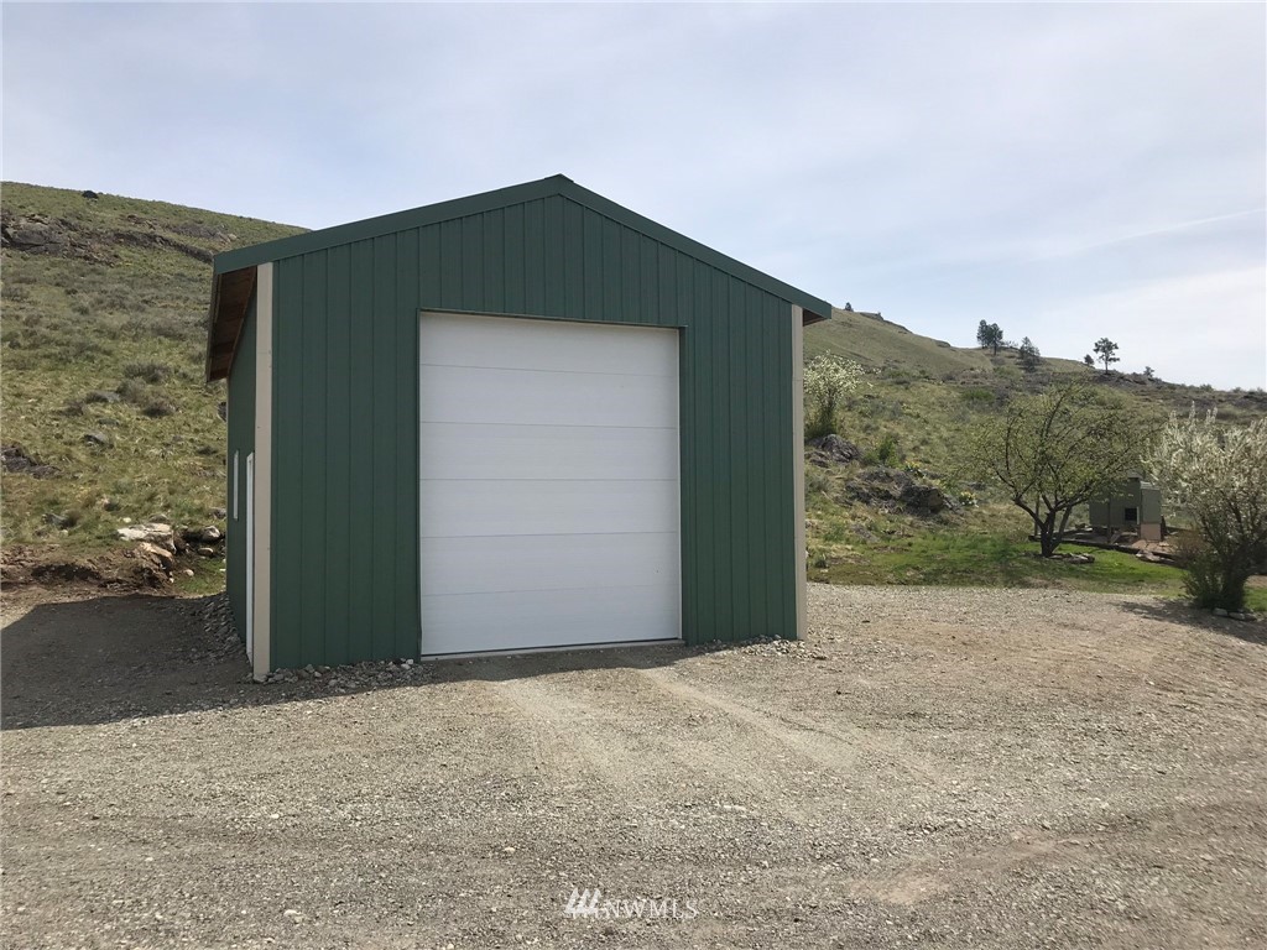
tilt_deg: +3.4
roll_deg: +0.5
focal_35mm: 28
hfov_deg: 63.4
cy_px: 475
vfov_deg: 49.7
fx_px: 1025
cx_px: 634
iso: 20
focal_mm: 3.99
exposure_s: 1/4167
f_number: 1.8
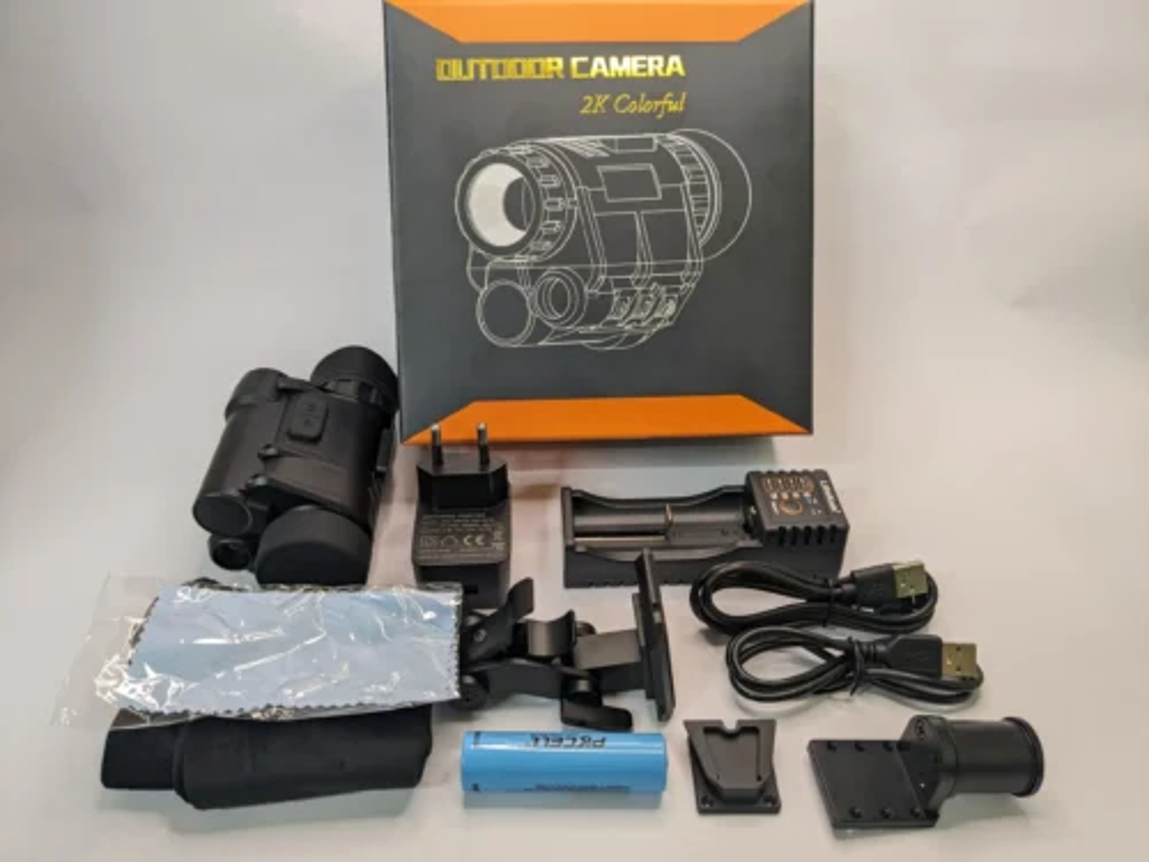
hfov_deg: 65.3
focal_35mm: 27
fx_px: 896
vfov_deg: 51.4
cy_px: 431
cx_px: 574
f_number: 1.73
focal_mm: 4.38
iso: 48
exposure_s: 1/33.3
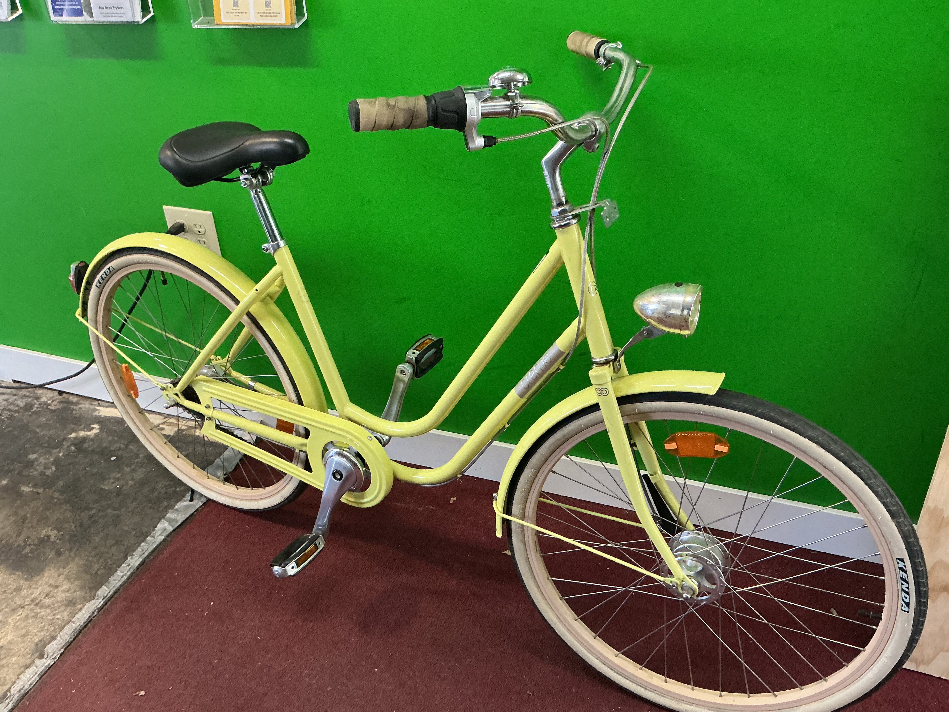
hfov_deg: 61.7
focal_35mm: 29
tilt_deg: -33.1
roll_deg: +2.0
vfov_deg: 48.2
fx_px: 795
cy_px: 356
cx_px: 474
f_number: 1.8
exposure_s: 1/60
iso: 250
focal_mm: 3
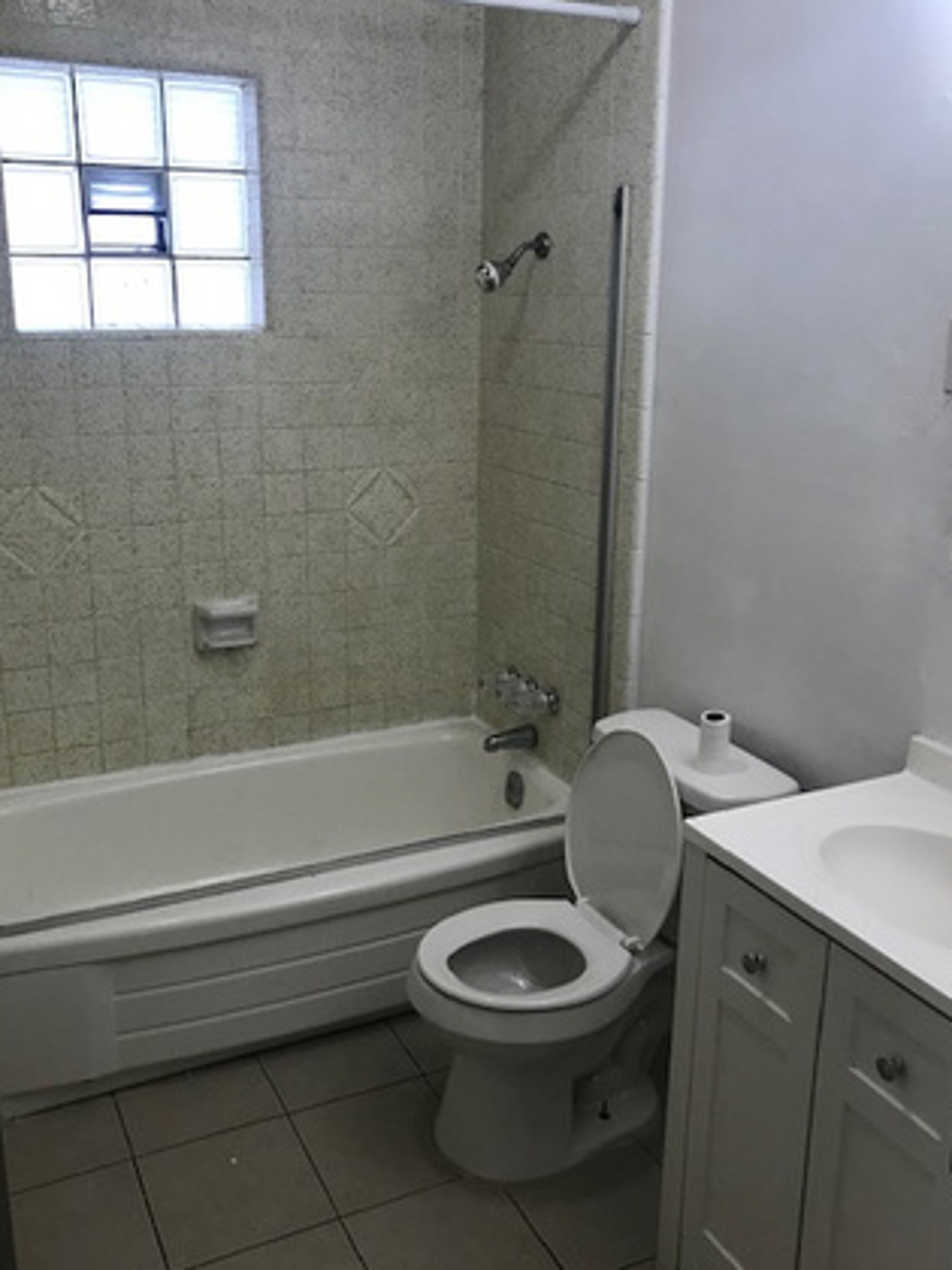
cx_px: 450
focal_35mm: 32
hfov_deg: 44.1
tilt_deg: -12.6
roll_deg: -0.3
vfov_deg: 56.8
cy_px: 614
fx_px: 1173
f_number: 1.8
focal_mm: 3.99
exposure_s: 1/40
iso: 20
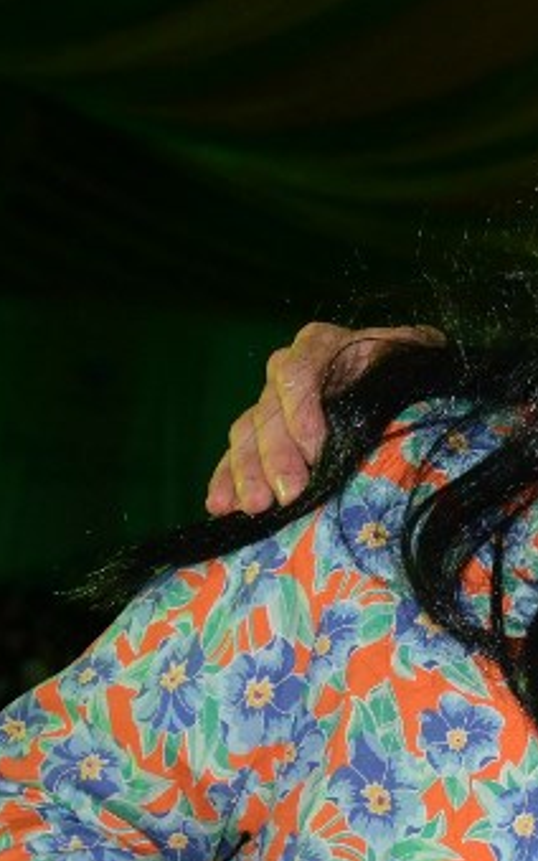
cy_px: 637
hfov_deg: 10.2
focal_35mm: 120
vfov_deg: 17.3
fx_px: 2814
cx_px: 1040
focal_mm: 26
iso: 1000
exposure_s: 1/60
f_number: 4
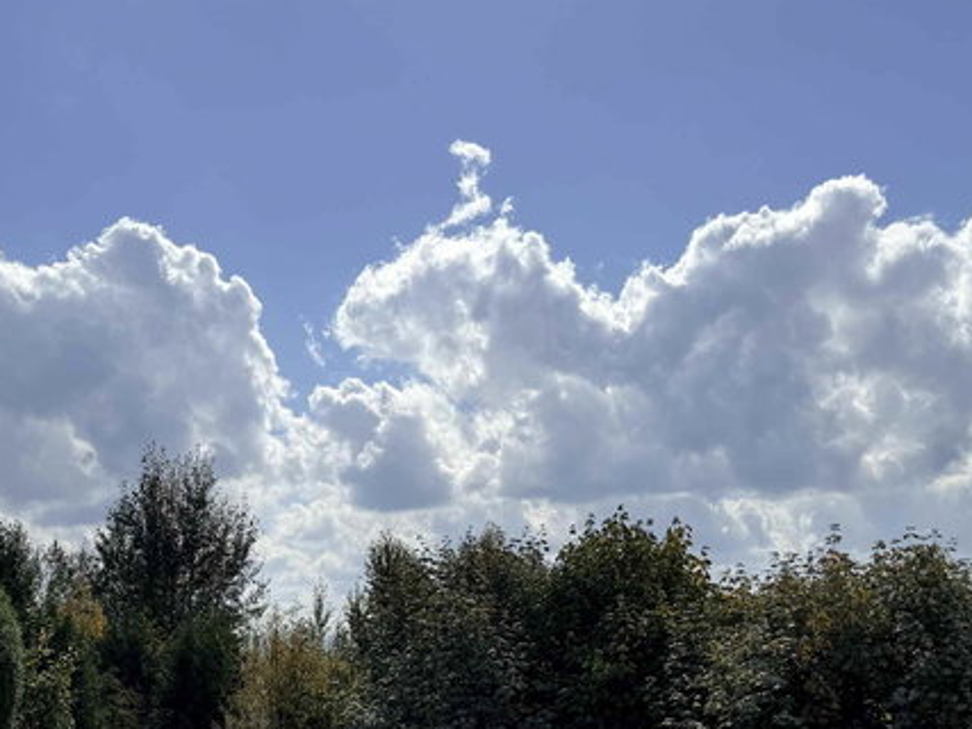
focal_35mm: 45
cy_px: 640
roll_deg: +1.8
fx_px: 1263
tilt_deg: -0.9
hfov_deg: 42.0
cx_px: 539
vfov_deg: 30.9
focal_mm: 6.76
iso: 80
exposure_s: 1/14286
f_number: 1.78
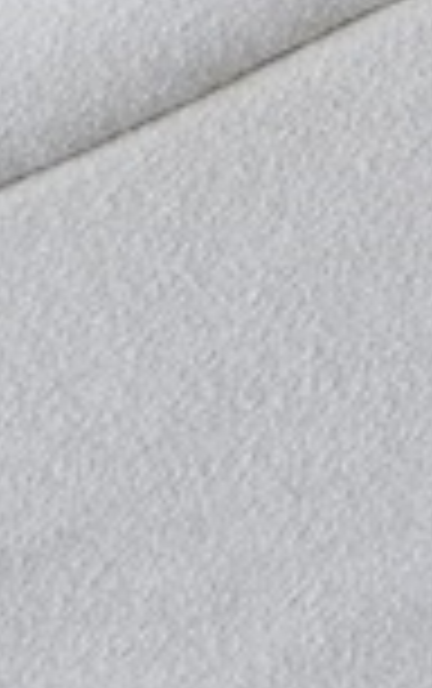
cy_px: -1610
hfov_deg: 4.9
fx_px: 2836
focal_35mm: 151
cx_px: 2709
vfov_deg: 9.4
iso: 200
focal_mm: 14
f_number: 9.5
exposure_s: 1/10
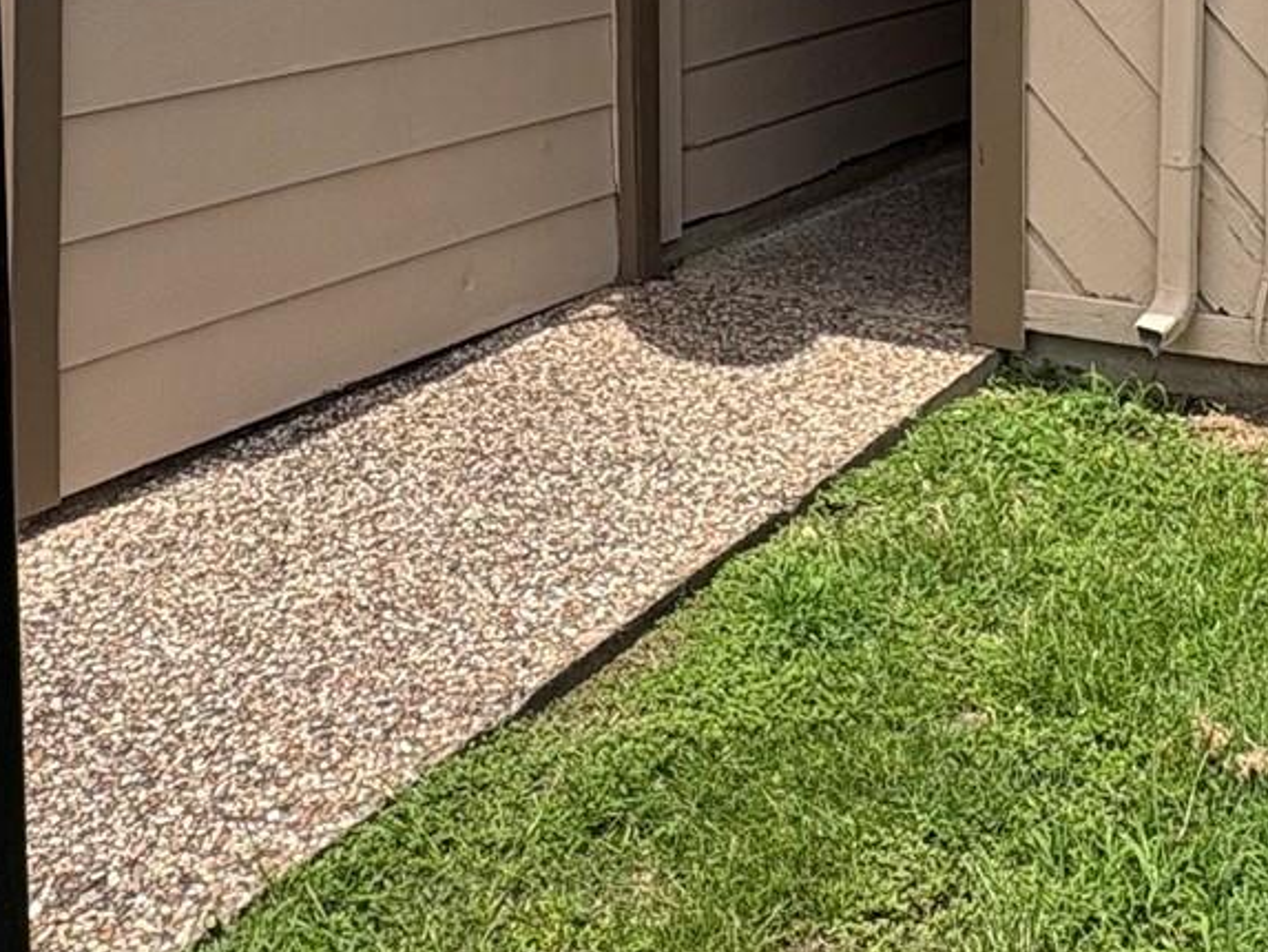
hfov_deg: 37.0
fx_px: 1832
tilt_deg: -2.7
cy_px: -135
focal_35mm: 50
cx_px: 996
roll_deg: -0.3
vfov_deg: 26.5
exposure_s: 1/1256
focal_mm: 2.22
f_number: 2.2
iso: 50
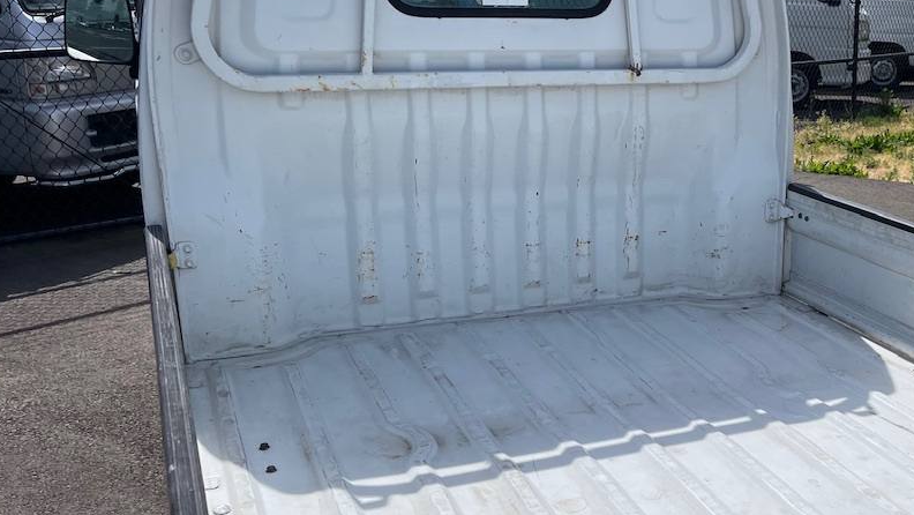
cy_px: 351
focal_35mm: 44
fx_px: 1067
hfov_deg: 44.5
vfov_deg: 26.9
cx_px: 706
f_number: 1.6
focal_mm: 5.1
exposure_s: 1/7937
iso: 32
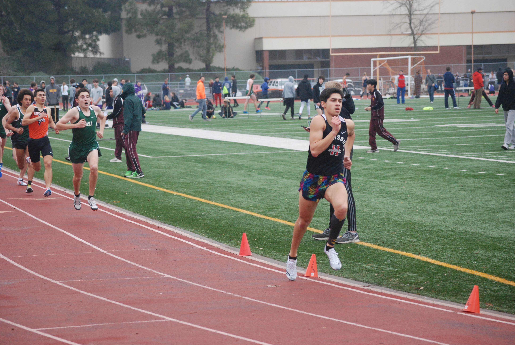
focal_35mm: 129
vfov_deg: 10.7
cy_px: 172
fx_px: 1848
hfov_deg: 15.9
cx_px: 258
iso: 1000
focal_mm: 86
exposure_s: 1/640
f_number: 6.3
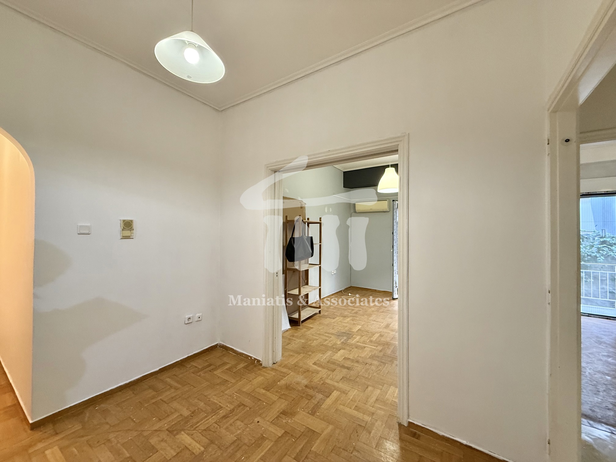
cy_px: 231
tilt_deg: +0.4
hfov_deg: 102.1
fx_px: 249
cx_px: 308
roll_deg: -0.6
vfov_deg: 85.7
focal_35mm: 14
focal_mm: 2.22
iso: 320
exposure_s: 1/50
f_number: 2.2
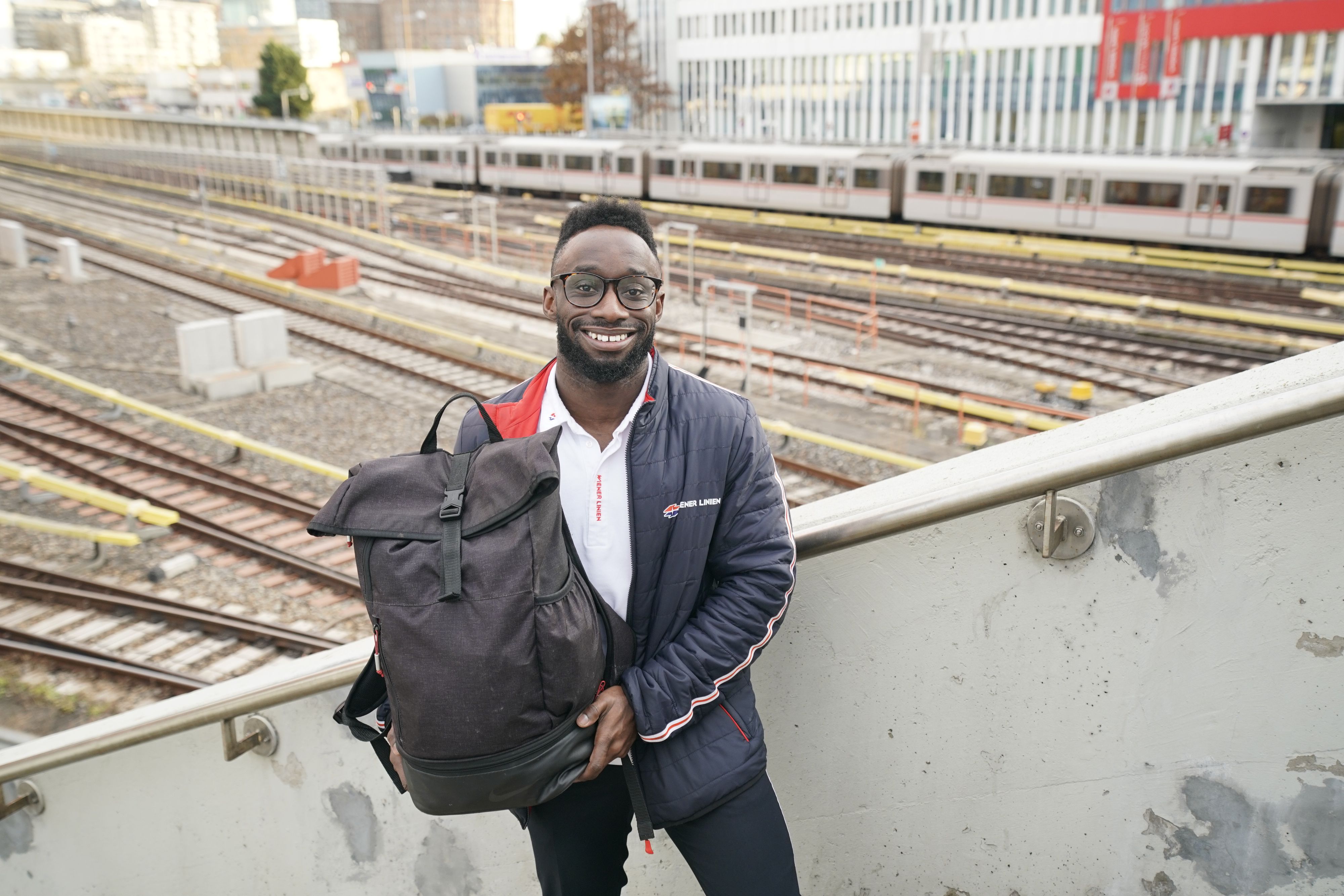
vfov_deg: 37.9
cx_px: 672
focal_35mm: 35
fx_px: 1307
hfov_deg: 54.4
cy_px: 448
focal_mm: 35
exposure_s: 1/200
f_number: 3.5
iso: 500
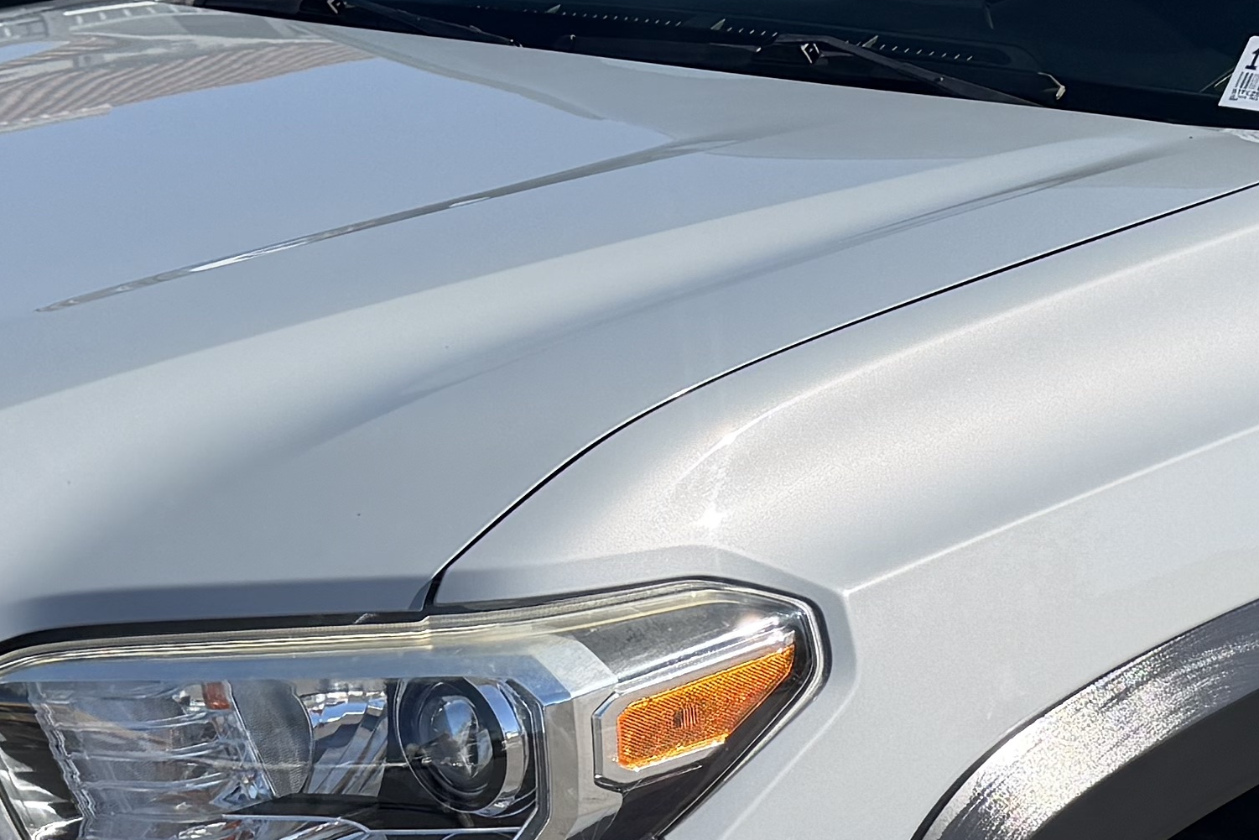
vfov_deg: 14.3
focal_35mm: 95
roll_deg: -1.8
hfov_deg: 21.5
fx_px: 3322
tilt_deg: -16.5
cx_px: 623
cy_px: 657
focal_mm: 6.76
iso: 80
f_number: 1.78
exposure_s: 1/5319
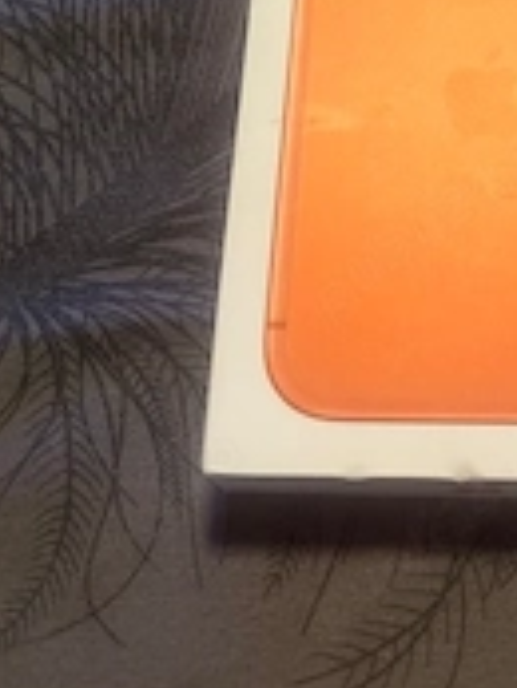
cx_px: 481
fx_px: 1193
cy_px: -56
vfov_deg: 29.3
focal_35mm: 60
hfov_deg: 23.7
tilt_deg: -60.3
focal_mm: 5.96
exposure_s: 1/60
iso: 500
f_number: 1.6
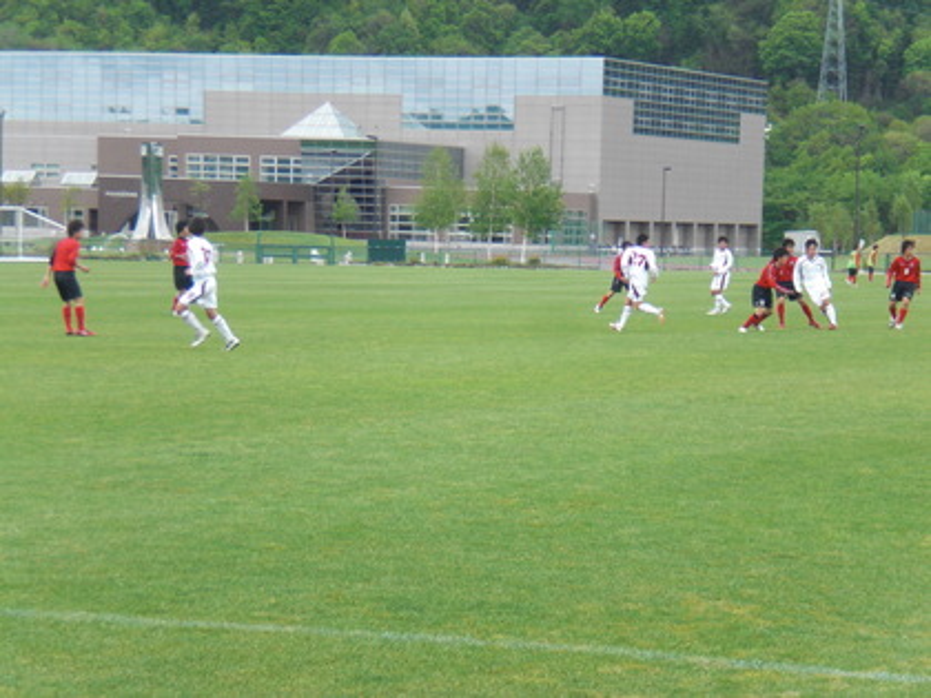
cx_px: 466
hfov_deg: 17.3
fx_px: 3066
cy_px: 349
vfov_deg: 13.0
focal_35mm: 114
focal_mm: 18.9
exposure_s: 1/125
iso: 100
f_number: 5.9
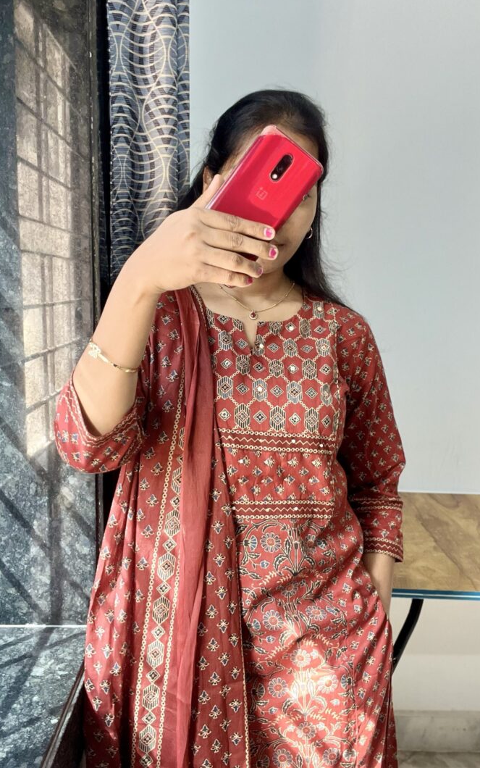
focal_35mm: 32
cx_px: 232
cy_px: 382
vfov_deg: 59.6
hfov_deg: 39.4
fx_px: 669
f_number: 2.2
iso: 125
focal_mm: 2.71
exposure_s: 1/50
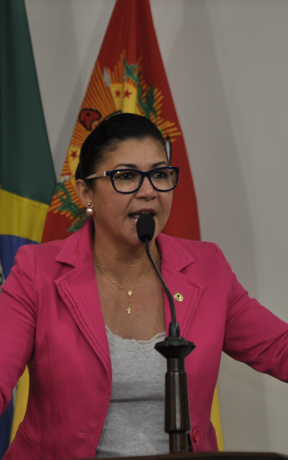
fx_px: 4344
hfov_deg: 3.8
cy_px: 229
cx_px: 149
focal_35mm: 346
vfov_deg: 6.1
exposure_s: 1/60
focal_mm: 150
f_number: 4.5
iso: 400
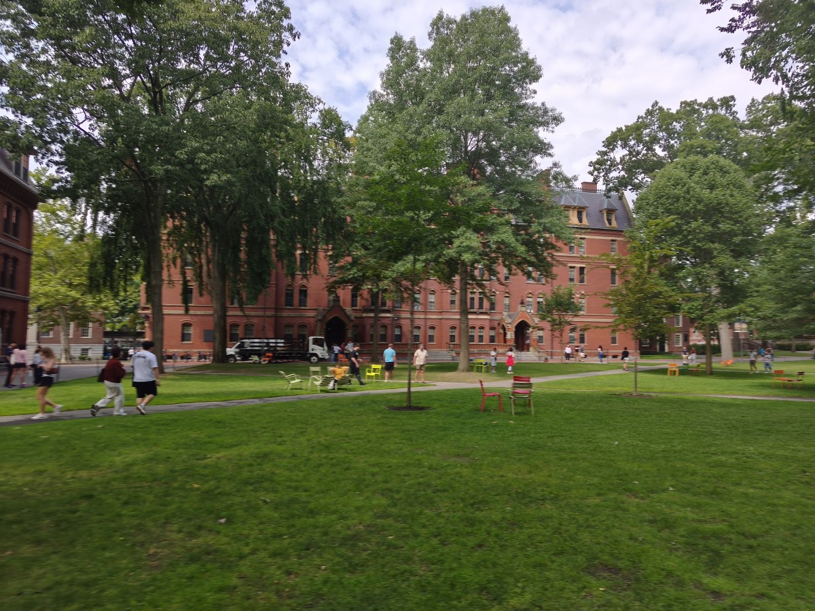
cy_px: 306
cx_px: 408
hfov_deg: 73.9
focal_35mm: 23
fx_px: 542
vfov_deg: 58.9
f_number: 1.7
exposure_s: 1/129
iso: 50
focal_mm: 6.06
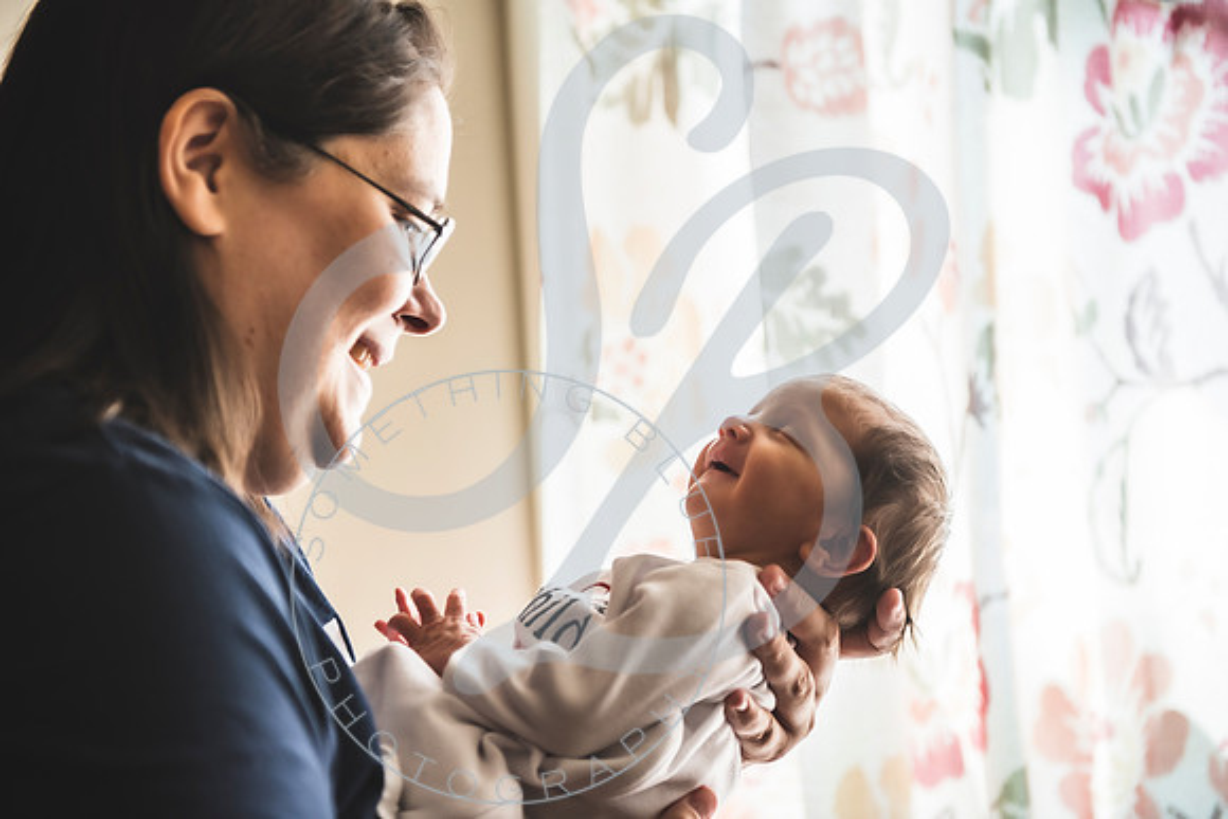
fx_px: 2388
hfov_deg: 28.8
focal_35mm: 70
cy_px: 410
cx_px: 614
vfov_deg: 19.5
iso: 250
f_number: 2.8
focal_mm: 70
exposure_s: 1/125
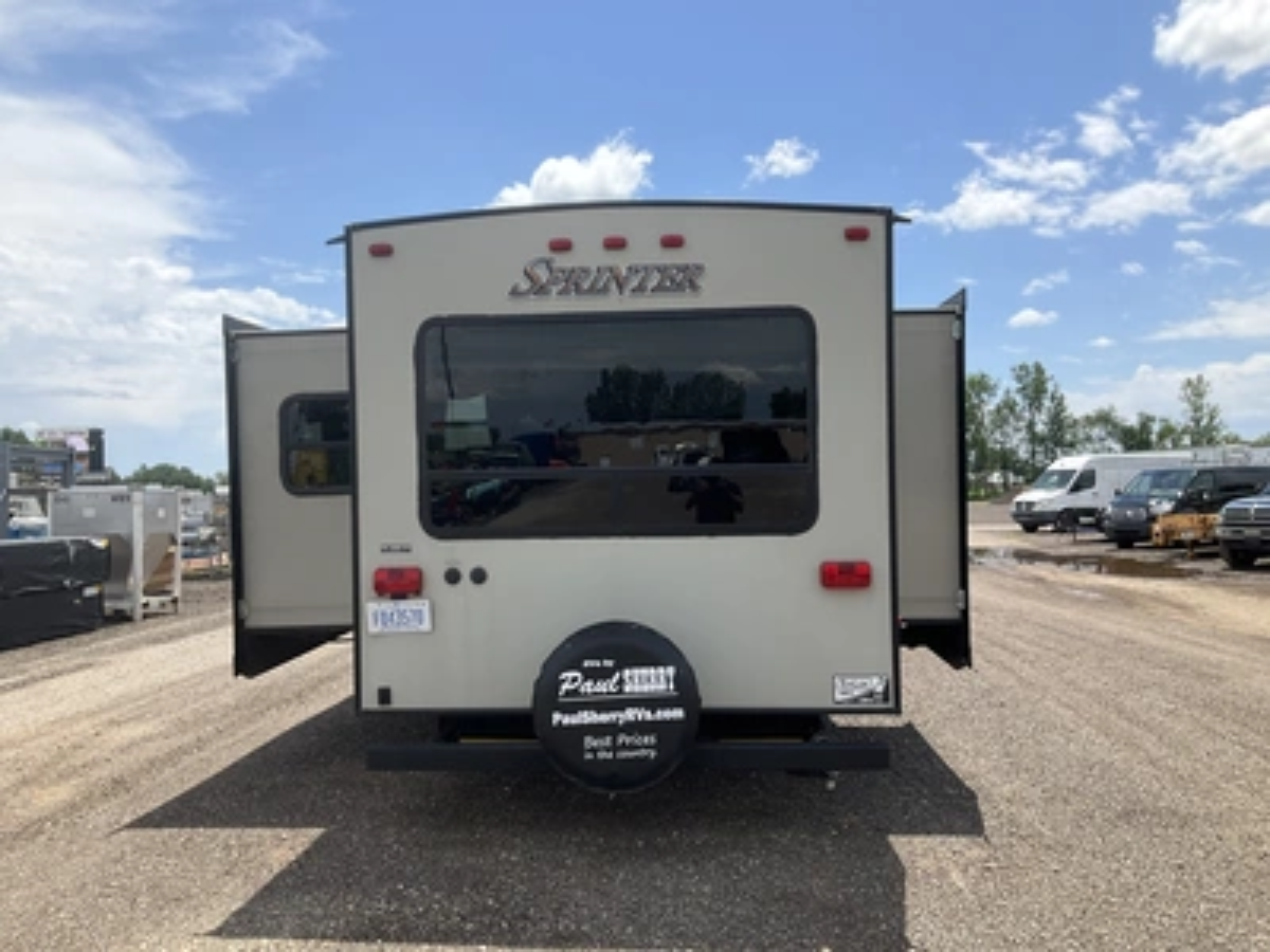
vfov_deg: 48.2
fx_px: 1064
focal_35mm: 29
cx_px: 635
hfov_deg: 61.7
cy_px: 476
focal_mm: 3
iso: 25
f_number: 1.8
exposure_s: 1/1848
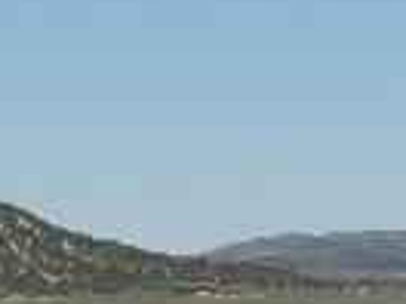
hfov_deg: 6.6
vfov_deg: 5.1
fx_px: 3413
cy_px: 224
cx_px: -400
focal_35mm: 291
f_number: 4.6
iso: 160
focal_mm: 10.7
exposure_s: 1/200
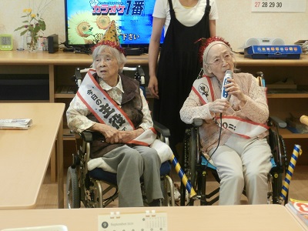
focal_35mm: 68
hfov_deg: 28.6
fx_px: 605
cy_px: 116
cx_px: 154
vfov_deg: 21.6
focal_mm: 12.1
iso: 400
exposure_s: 1/15
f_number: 4.7
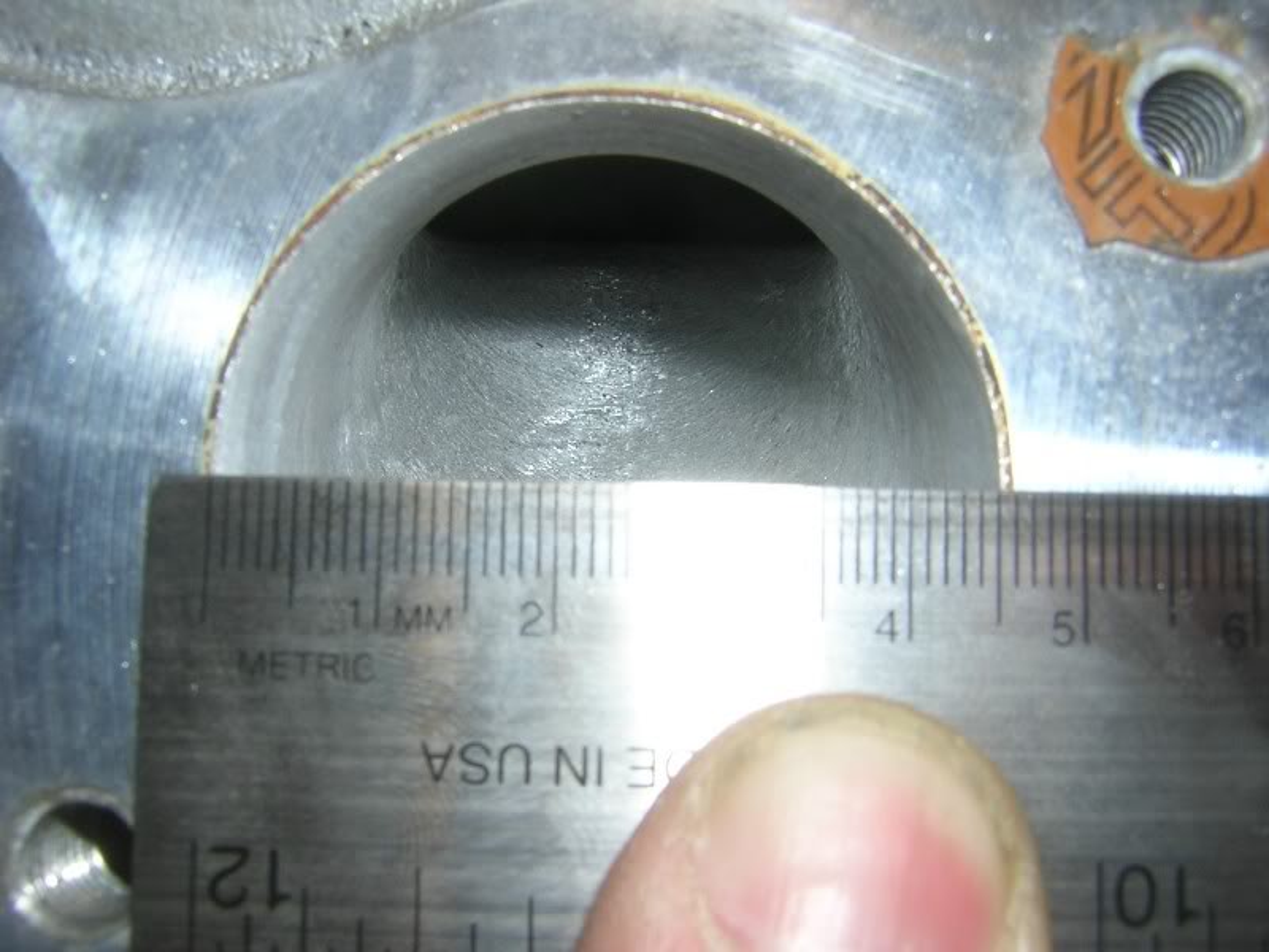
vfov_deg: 39.7
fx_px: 1320
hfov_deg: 51.4
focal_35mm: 36
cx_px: 634
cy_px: 476
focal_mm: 4.7
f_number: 5.2
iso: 100
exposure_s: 1/60.1
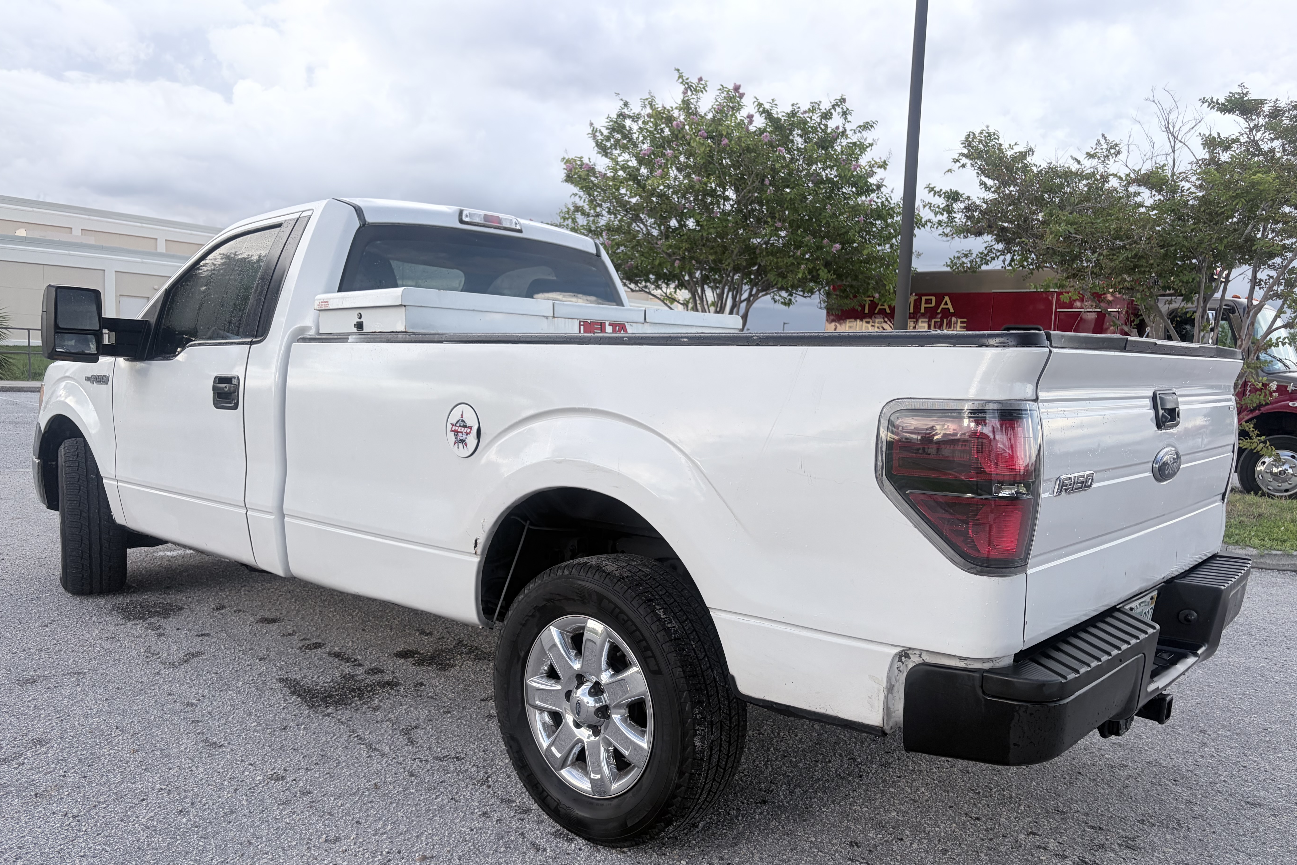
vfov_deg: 46.3
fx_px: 1009
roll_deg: -3.0
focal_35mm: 28
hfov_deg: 65.5
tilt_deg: -6.3
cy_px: 489
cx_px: 659
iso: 50
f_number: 1.6
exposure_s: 1/801
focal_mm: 5.96
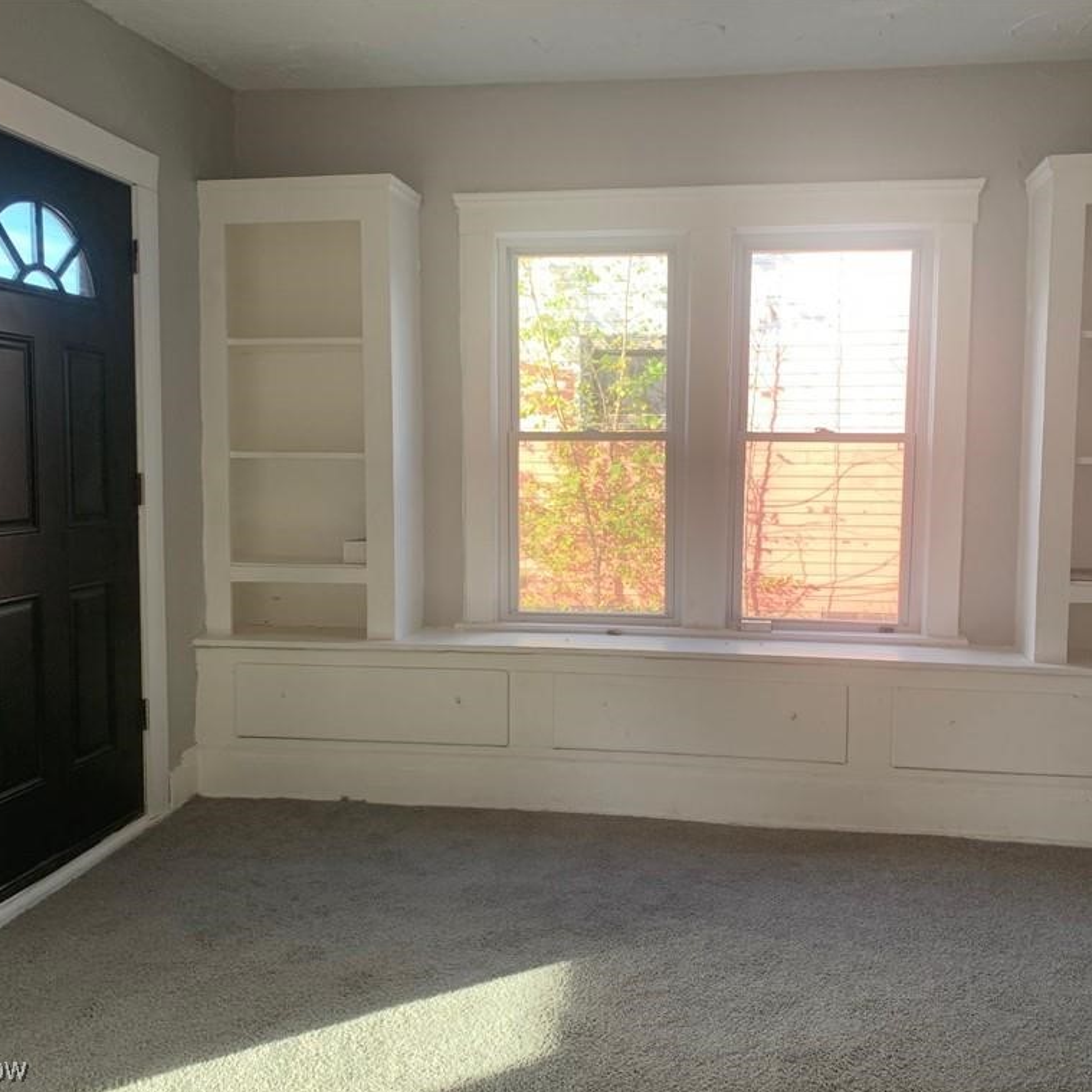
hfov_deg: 52.4
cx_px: 622
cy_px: 548
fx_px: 1106
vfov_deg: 52.5
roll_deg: -0.7
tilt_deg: -4.3
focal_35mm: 31
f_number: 1.8
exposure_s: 1/122
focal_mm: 4.25
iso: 40
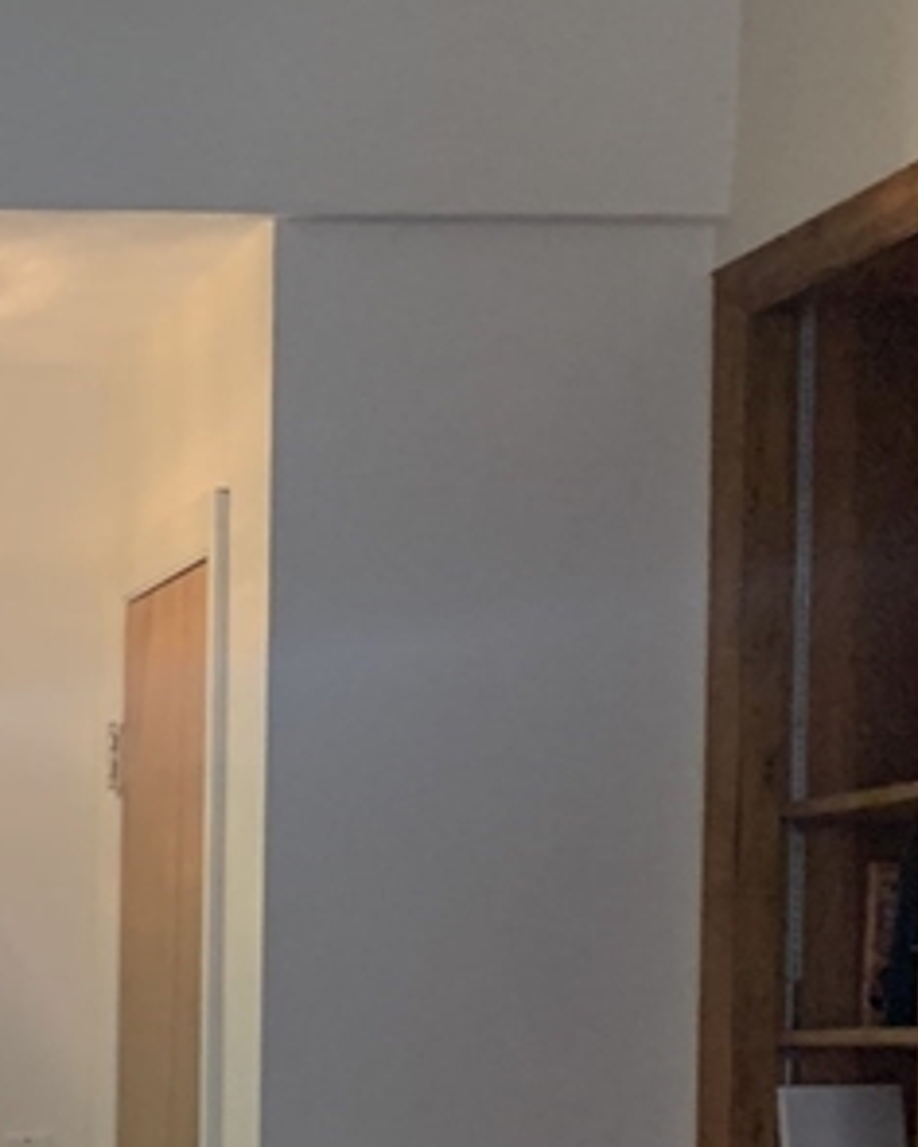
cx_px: -587
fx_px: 2989
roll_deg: +0.3
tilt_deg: -3.4
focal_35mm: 88
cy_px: 1291
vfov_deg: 20.6
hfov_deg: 15.6
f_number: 1.8
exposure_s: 1/40
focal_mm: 4.25
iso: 250
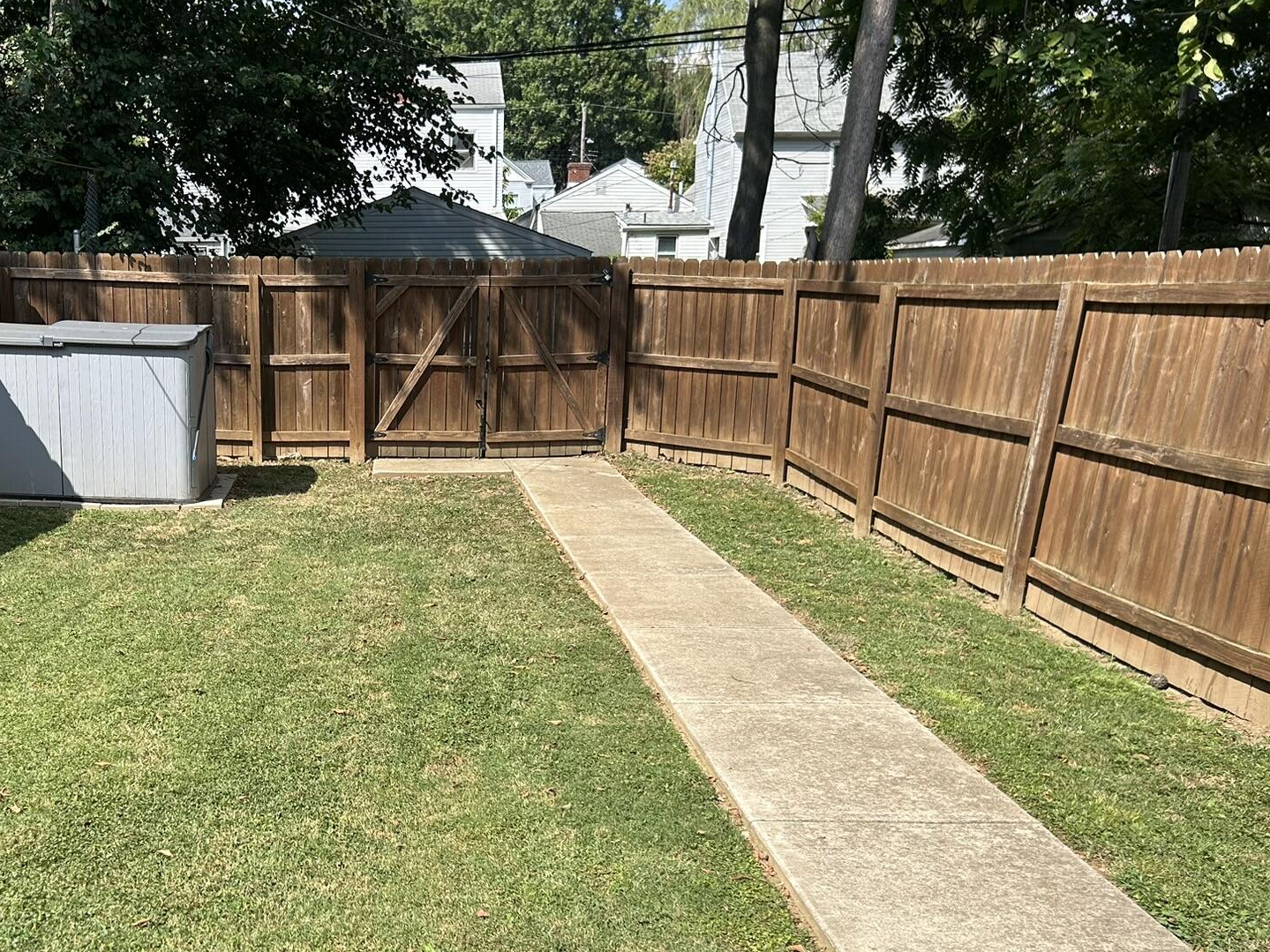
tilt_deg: -13.8
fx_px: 1357
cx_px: 390
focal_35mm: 37
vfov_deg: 38.3
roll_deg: +0.6
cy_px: 623
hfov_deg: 49.0
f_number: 1.5
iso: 50
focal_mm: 5.7
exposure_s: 1/2513
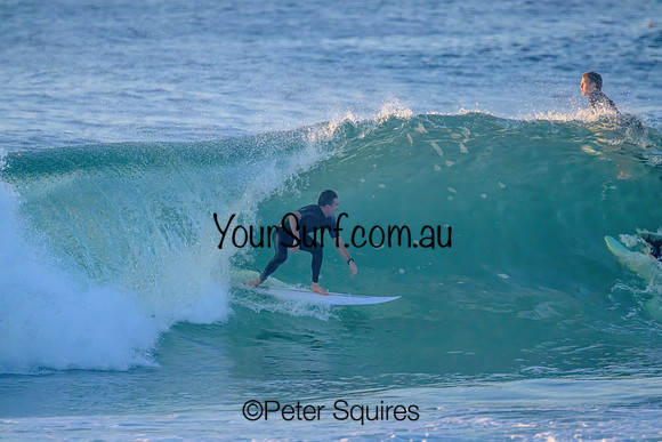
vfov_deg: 1.7
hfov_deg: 2.6
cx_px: 331
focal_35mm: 800
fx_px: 14714
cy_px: 221
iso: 3600
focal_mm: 800
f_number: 11
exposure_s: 1/1250
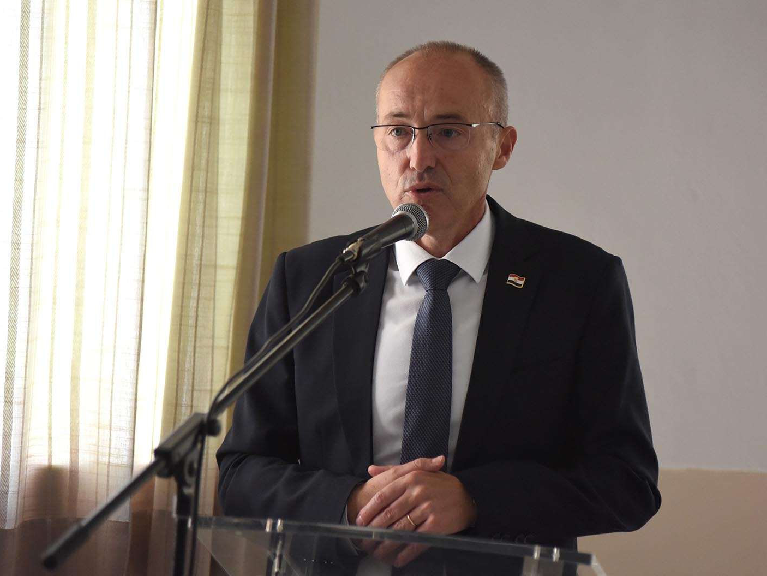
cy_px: 289
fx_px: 4477
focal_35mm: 202
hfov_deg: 9.8
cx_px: 427
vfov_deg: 7.4
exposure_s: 1/1250
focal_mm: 185
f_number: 2.8
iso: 2500
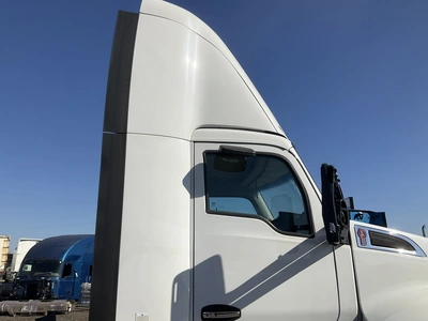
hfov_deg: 61.7
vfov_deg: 48.2
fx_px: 359
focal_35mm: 29
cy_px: 160
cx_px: 214
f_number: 1.8
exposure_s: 1/4065
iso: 25
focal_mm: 3
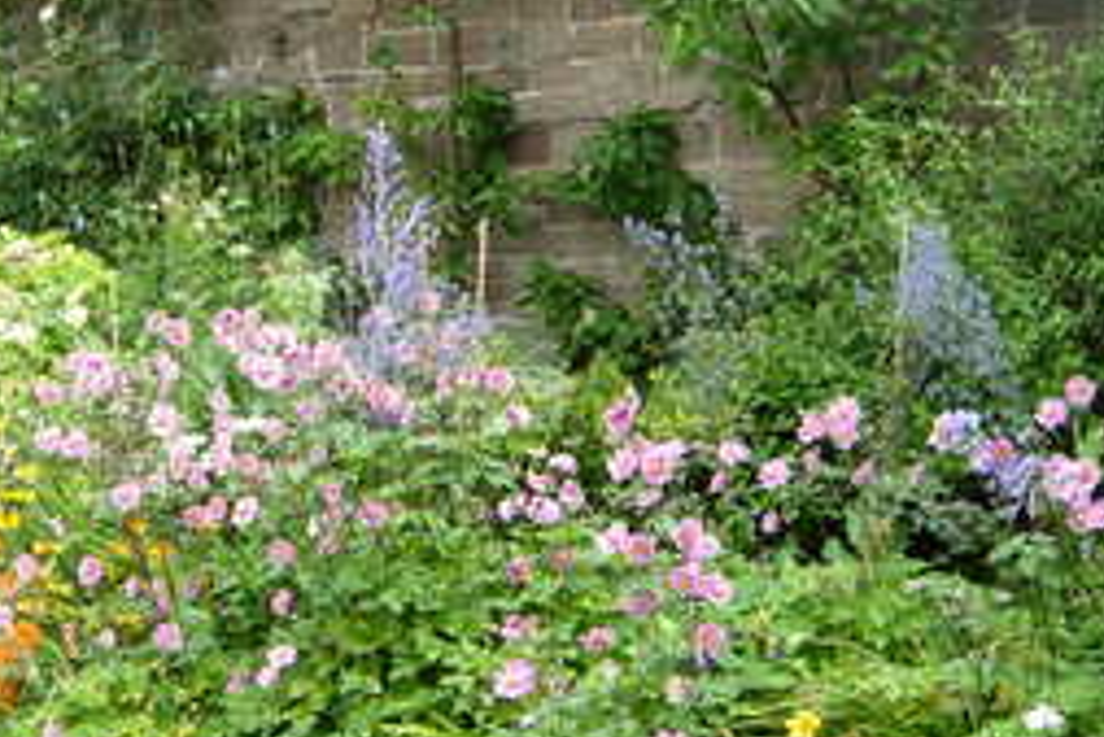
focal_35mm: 65
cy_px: 227
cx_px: 279
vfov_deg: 20.8
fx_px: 1994
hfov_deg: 30.4
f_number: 3
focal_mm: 7.5
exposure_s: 1/76.1
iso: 50
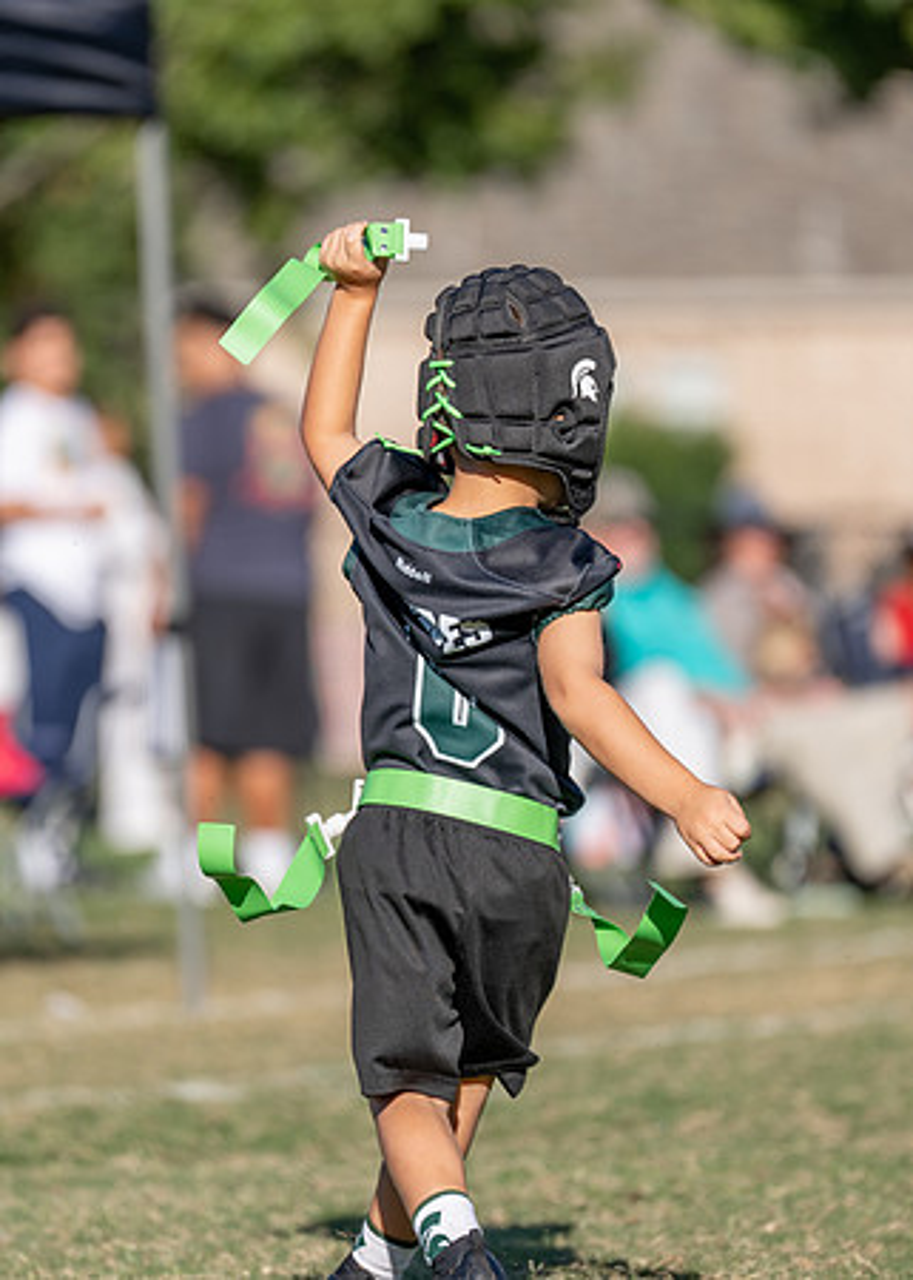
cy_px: 594
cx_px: 307
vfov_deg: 6.4
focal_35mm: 316
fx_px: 11475
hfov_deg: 4.6
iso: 100
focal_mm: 200
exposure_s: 1/2000
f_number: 2.8
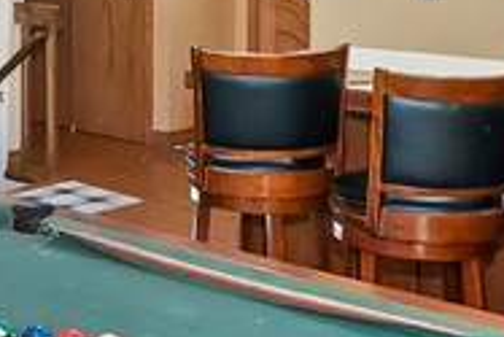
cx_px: -27
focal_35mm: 82
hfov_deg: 23.5
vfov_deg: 16.0
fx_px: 1149
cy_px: -69
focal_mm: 10
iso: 400
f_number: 8
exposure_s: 1/30
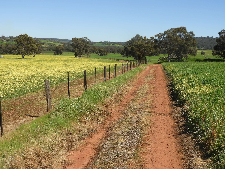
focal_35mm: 50
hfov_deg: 38.2
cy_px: 84
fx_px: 325
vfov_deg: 29.1
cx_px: 112
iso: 100
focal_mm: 9
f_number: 4
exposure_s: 1/800
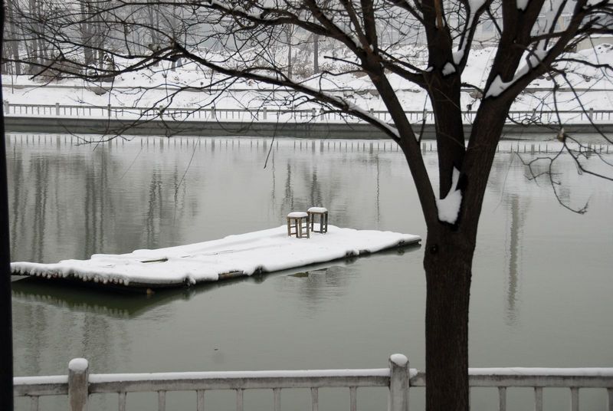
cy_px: 206
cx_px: 306
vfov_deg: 17.6
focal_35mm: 78
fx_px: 1330
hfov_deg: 26.0
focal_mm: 52
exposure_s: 1/640
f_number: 5.6
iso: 250
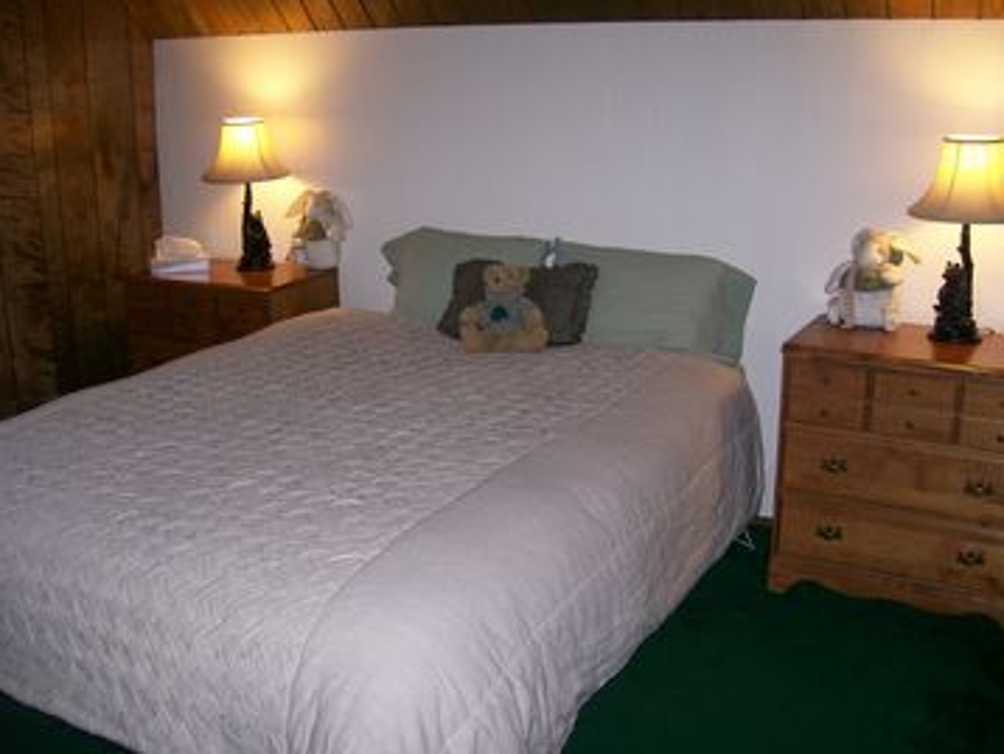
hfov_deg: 50.1
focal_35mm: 37
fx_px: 1074
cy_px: 381
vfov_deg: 38.7
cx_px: 510
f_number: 2.7
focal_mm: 6
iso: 80
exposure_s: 1/64
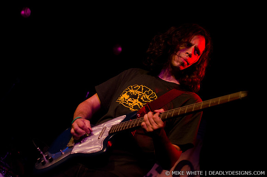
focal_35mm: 72
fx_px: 533
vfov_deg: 18.8
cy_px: 88
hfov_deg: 28.1
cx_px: 134
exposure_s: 1/60
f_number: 2.8
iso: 1600
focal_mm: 48
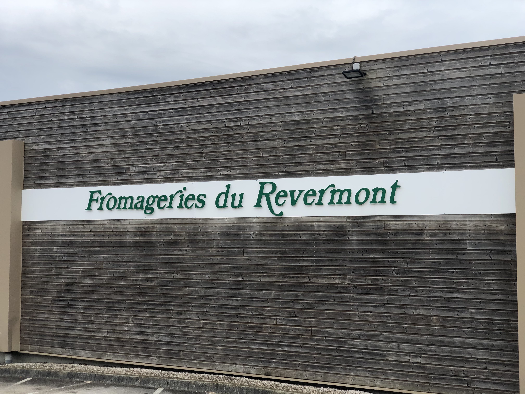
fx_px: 789
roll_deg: +0.1
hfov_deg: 36.8
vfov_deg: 28.0
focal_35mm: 52
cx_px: 262
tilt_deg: +4.1
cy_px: 197
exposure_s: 1/366
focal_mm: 6
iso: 16
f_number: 2.4
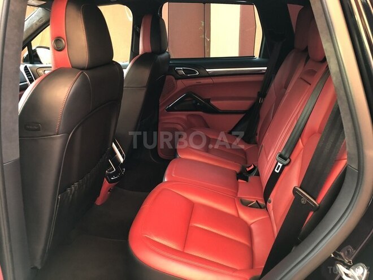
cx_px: 186
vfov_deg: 49.7
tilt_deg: -20.4
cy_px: 140
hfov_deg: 63.4
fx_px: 302
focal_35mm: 28
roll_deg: +1.0
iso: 64
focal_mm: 4
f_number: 1.8
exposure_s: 1/16
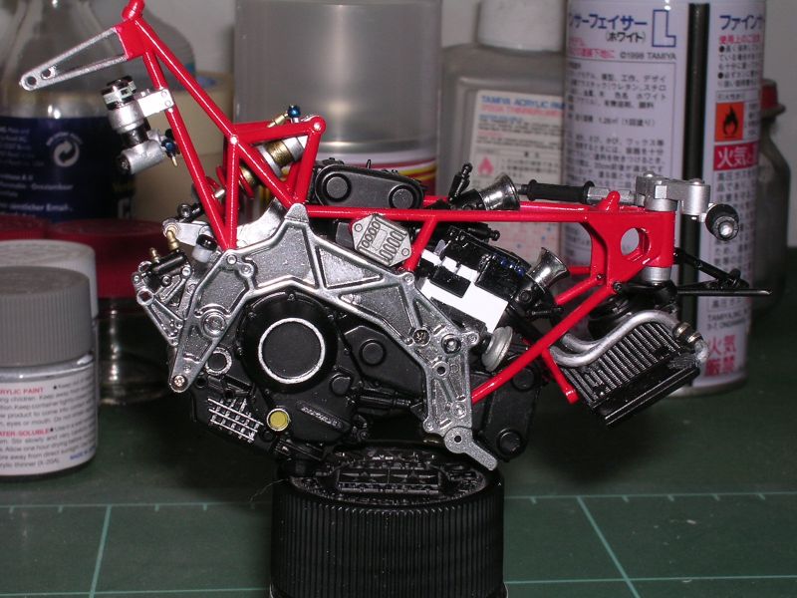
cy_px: 299
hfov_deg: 22.8
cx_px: 398
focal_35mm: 86
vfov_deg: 17.2
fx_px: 1980
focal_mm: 13
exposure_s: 1/60.1
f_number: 8.2
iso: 100
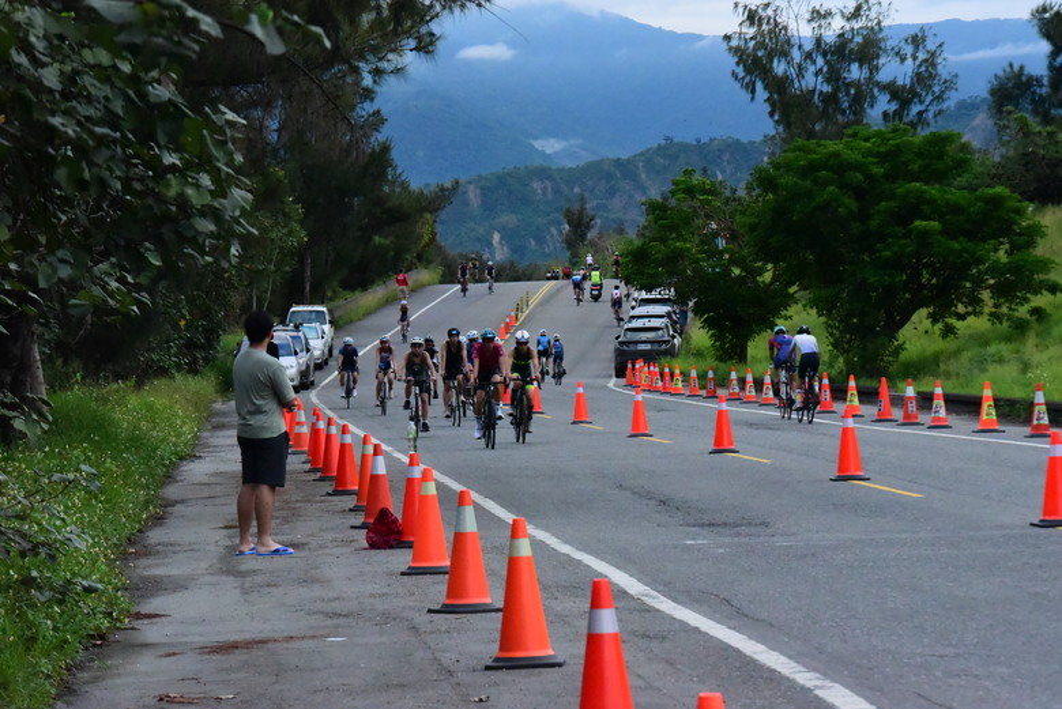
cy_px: 354
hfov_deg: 14.1
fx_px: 4280
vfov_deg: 9.5
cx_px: 531
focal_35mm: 145
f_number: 11
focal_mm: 145
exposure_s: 1/4000
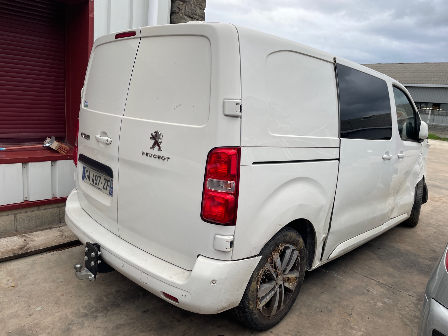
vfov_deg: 53.1
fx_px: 336
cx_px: 224
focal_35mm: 26
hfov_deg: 67.3
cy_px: 168
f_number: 1.6
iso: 32
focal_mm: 4.2
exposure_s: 1/424
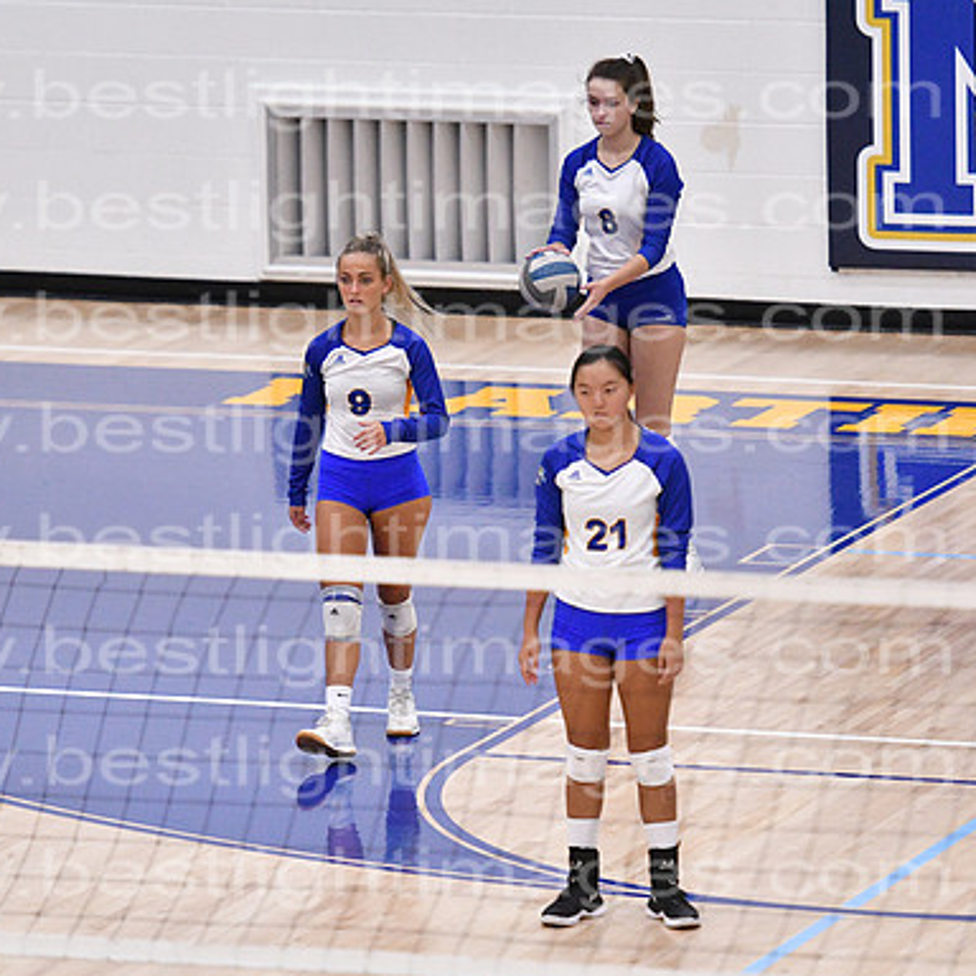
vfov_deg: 6.1
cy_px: 489
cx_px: 376
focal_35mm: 289
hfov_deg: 6.1
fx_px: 9219
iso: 6400
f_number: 3.2
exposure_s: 1/1000
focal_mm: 150
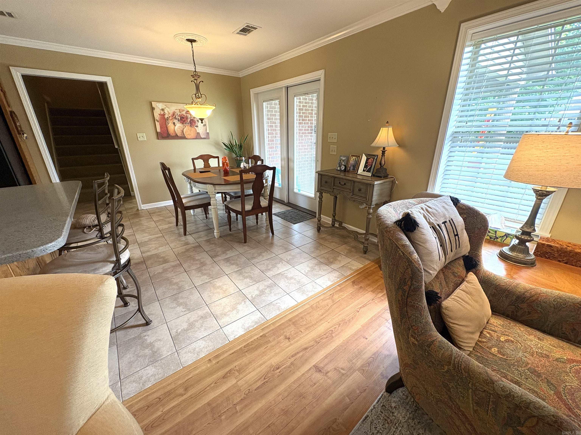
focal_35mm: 14
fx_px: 235
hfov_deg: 102.1
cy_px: 218
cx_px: 290
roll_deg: +0.8
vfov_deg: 85.7
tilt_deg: -20.0
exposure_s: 1/60
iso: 200
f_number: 2.2
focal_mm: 2.22
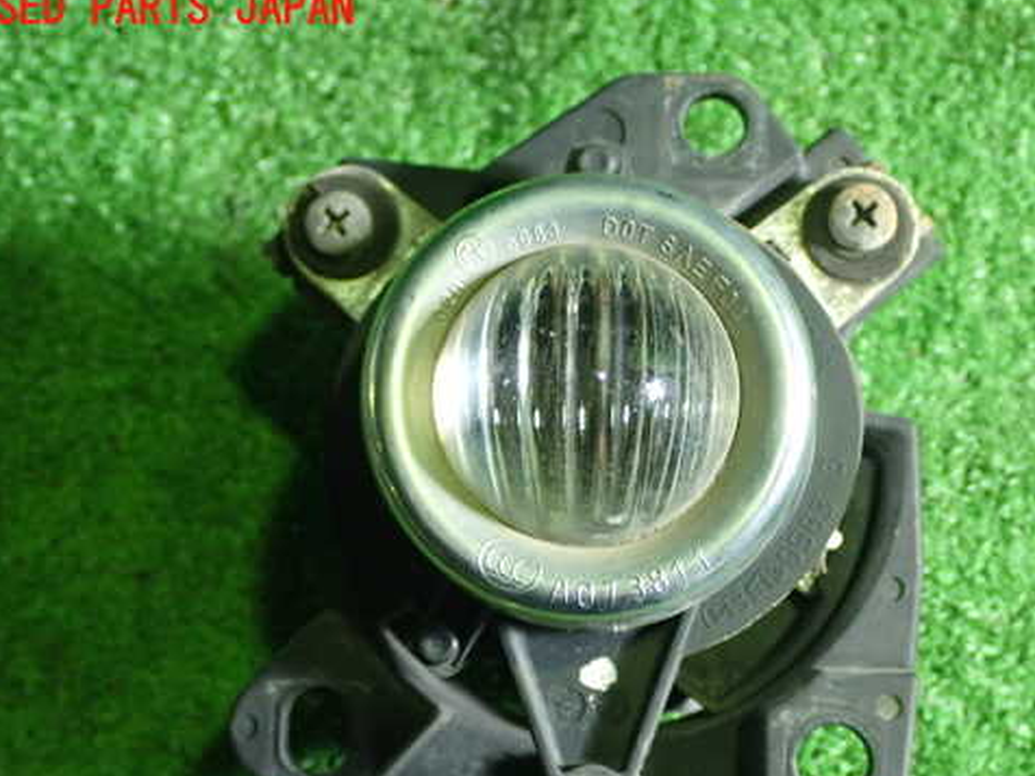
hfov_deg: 30.7
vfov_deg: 23.2
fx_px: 1884
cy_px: 472
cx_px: 611
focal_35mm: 63
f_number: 3.2
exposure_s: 1/50
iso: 800
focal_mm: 9.01
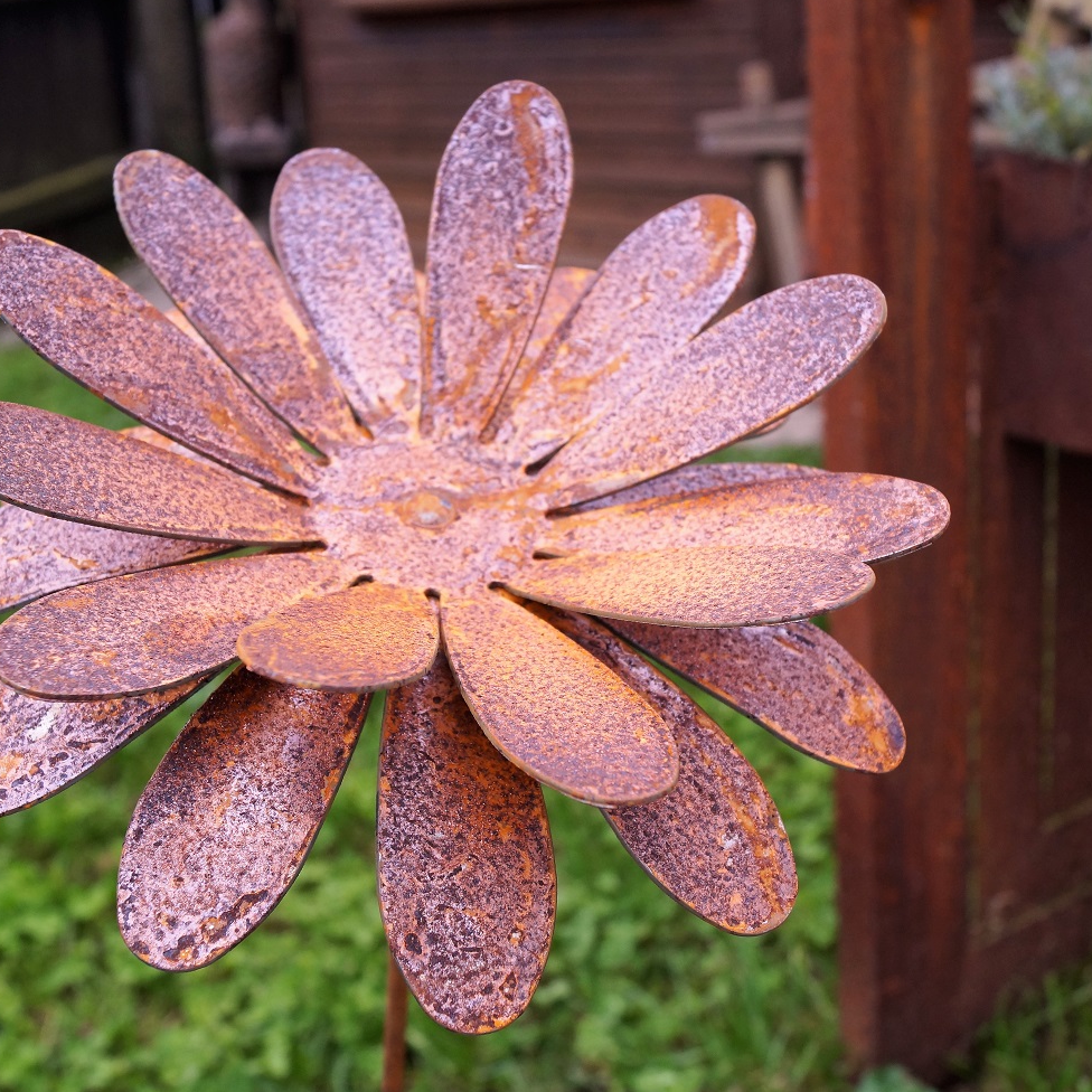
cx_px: 502
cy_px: 543
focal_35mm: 47
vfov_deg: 36.1
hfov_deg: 36.0
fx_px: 1677
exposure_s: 1/250
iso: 400
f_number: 5.6
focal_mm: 24
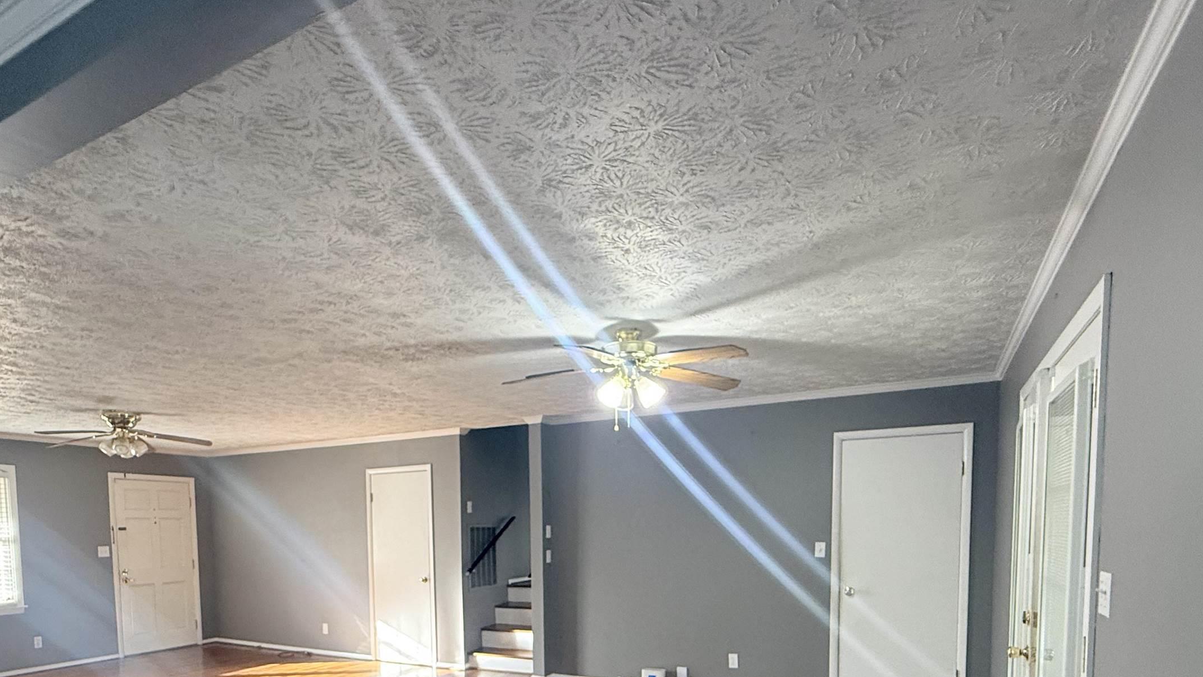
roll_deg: +0.8
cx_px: 531
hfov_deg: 80.9
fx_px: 702
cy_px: 576
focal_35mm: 22
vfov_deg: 47.5
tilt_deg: -2.3
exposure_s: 1/75
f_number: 2.2
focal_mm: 2.22
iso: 320
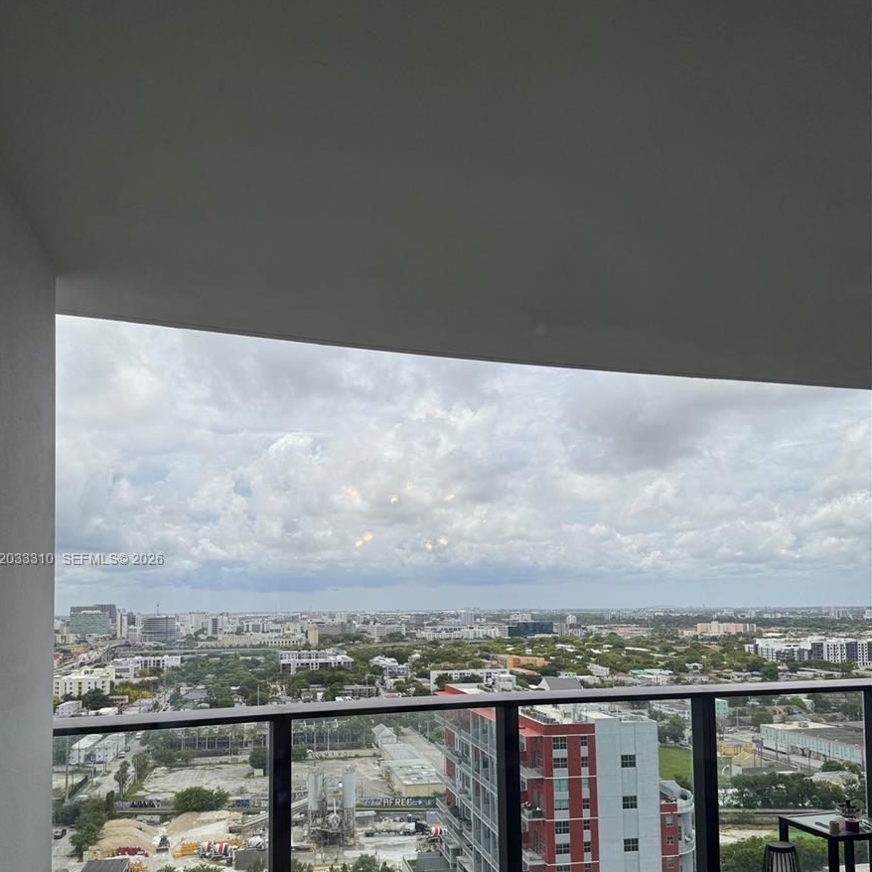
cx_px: 426
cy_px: 560
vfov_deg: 54.8
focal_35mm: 29
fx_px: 826
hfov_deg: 55.6
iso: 80
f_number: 1.78
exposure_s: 1/1366
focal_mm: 6.76
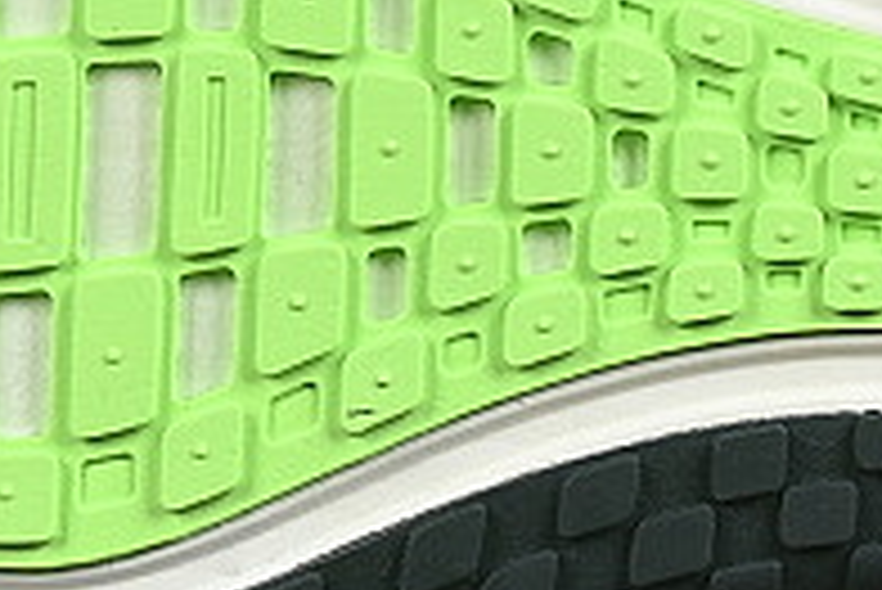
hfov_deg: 5.0
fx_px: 10126
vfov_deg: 3.3
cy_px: -194
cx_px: 792
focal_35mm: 413
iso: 160
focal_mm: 50
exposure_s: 1/80
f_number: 8
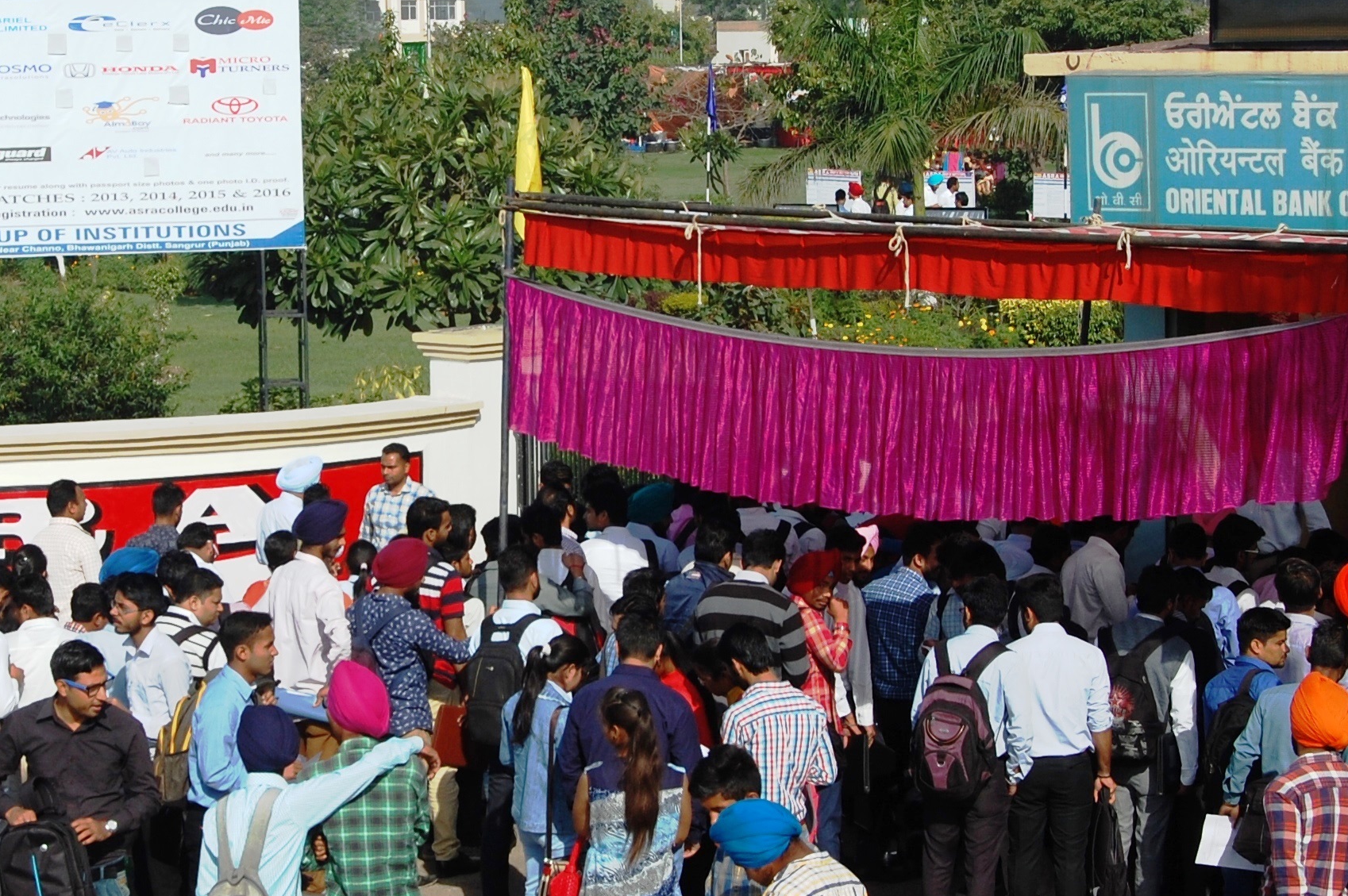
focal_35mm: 101
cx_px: 387
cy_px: 406
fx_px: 3779
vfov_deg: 13.5
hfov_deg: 20.1
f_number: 10
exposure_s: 1/400
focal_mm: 38
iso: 200
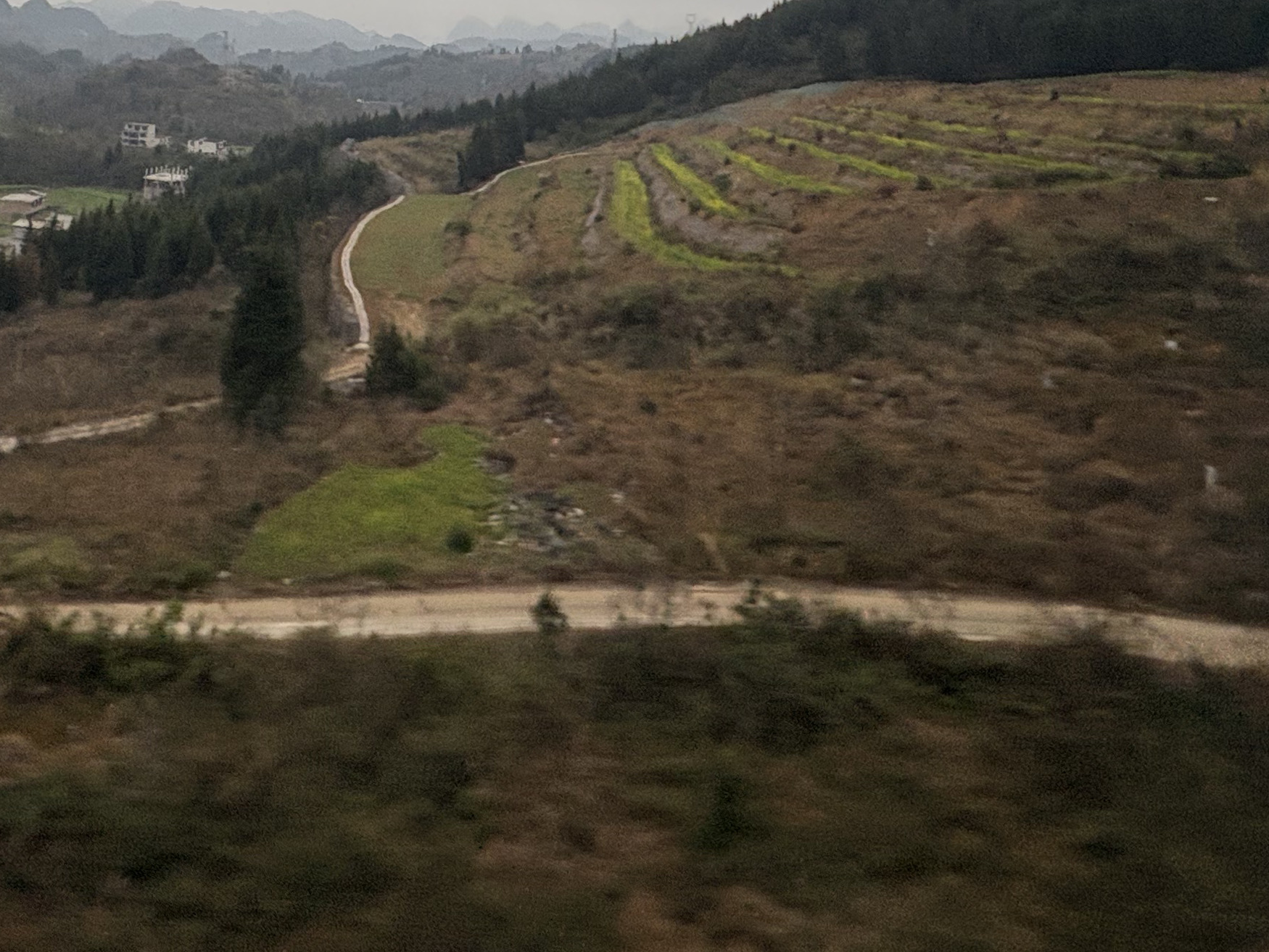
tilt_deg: +5.6
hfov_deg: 53.6
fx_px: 1173
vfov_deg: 36.6
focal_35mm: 32
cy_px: -119
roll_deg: -2.7
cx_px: 284
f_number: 2.2
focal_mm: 2.22
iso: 80
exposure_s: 1/99
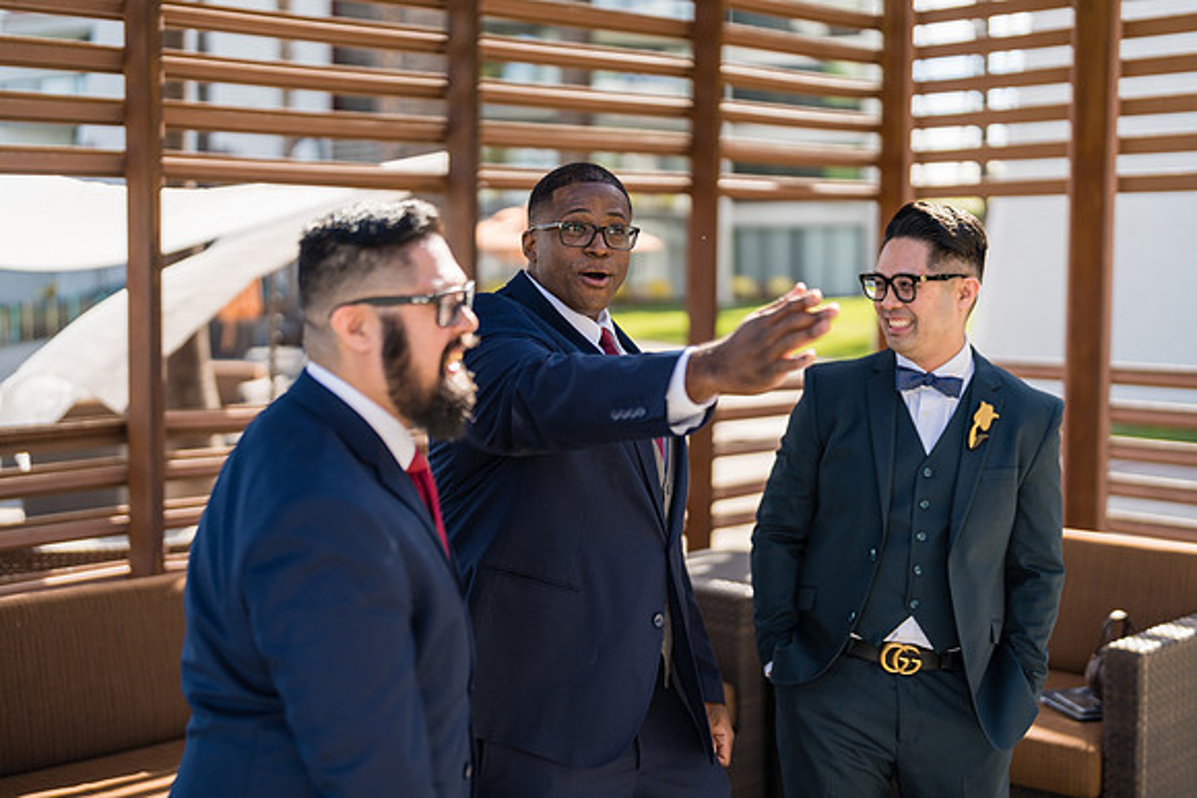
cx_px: 598
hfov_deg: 39.6
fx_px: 1663
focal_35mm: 50
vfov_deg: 27.0
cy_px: 399
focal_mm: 50
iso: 100
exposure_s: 1/3200
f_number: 1.2
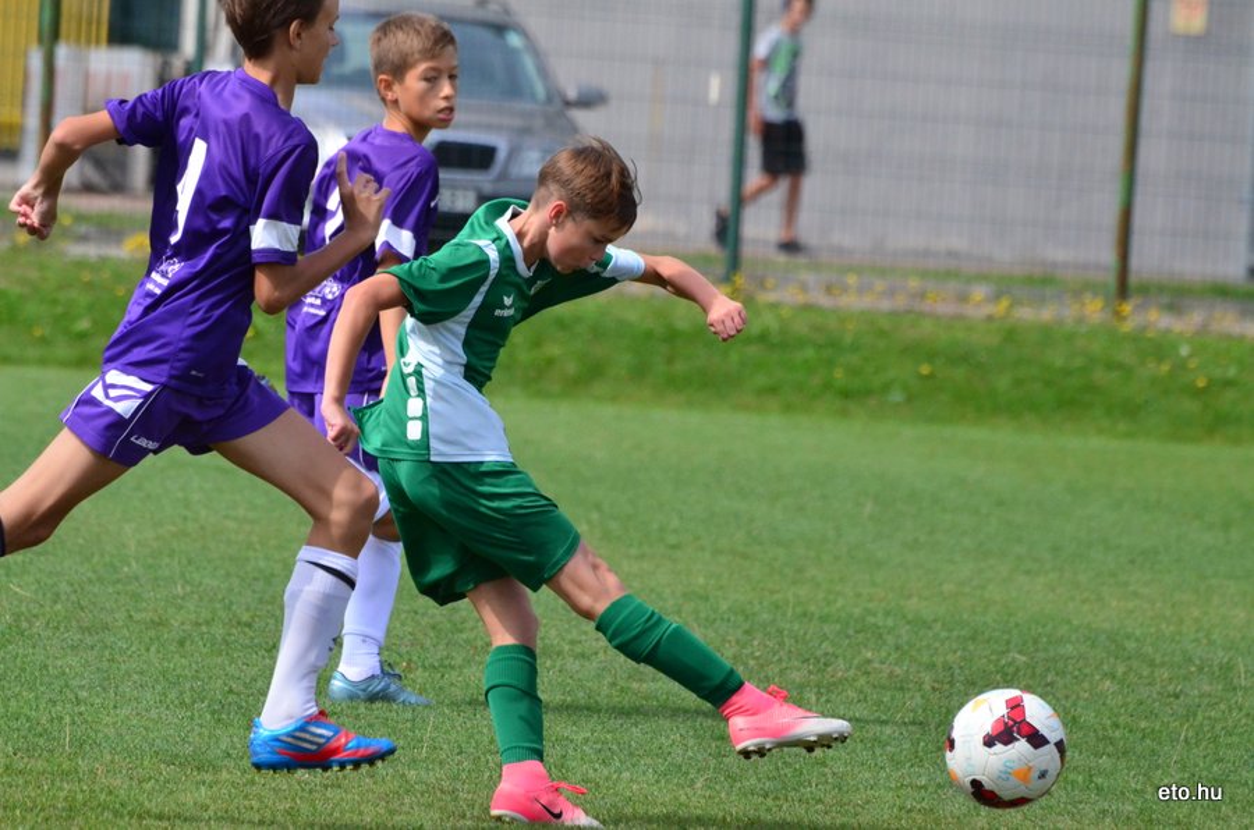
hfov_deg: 4.6
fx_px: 15642
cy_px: 415
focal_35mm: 450
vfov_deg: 3.0
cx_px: 627
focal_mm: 300
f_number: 8
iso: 2500
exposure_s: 1/4000
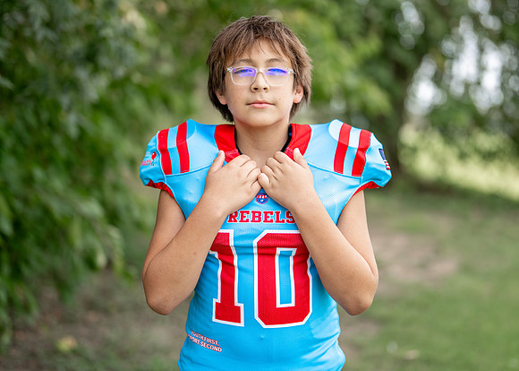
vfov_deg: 22.4
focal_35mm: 64
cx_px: 266
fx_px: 936
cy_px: 160
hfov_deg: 31.0
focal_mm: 50
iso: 100
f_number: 1.2
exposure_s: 1/2000
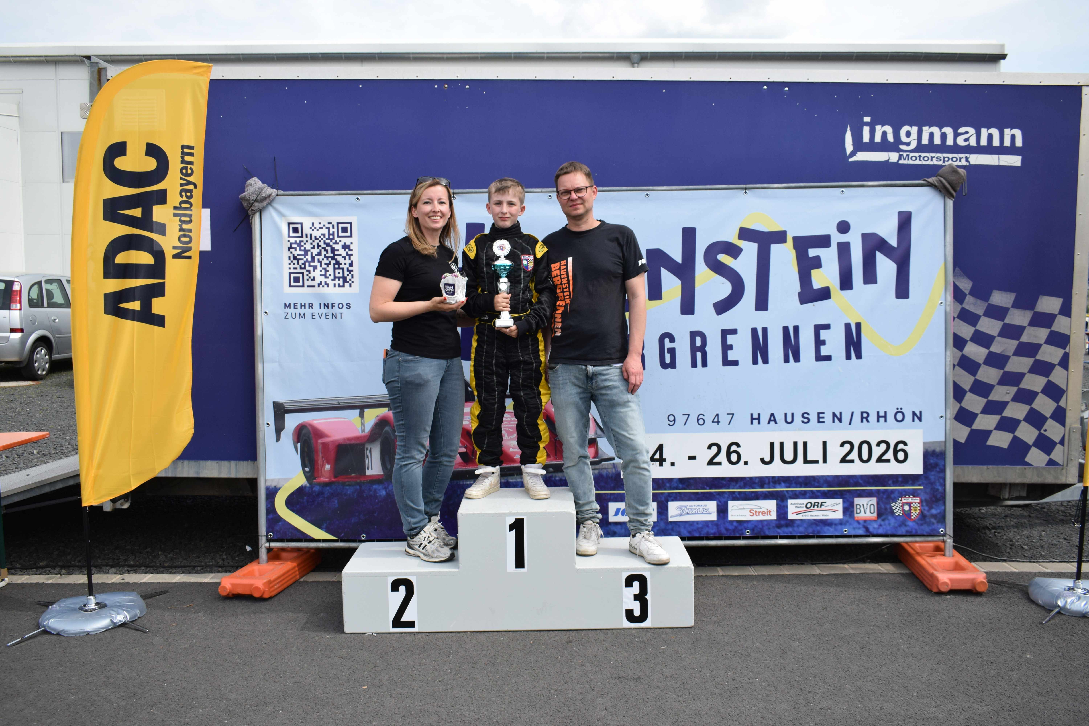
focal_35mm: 30
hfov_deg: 61.9
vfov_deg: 43.6
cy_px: 363
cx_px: 544
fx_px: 907
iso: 400
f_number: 5.6
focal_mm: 20
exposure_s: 1/1250
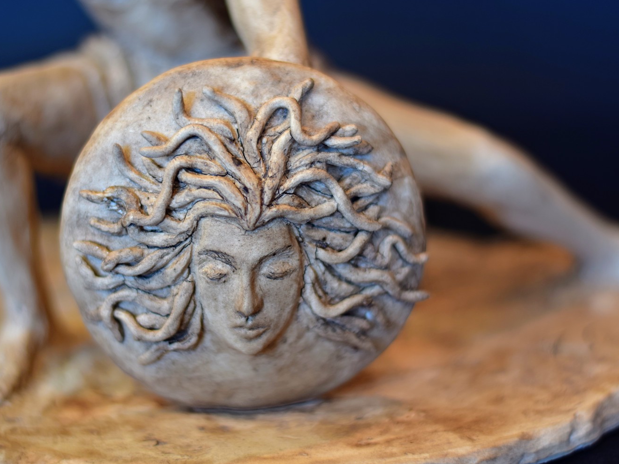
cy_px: 230
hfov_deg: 23.8
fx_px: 1466
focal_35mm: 82
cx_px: 279
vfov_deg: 18.0
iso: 100
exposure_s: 1/50
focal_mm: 50
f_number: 1.8
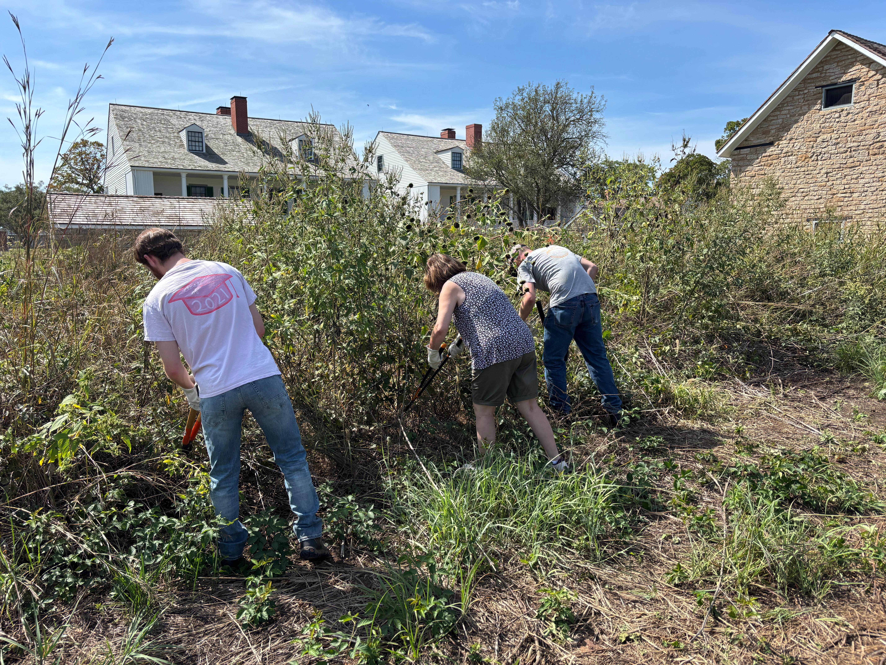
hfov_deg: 67.3
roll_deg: -0.1
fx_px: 665
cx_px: 443
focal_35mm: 26
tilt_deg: -7.6
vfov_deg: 53.1
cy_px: 332
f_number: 1.6
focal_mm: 5.96
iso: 50
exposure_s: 1/2062
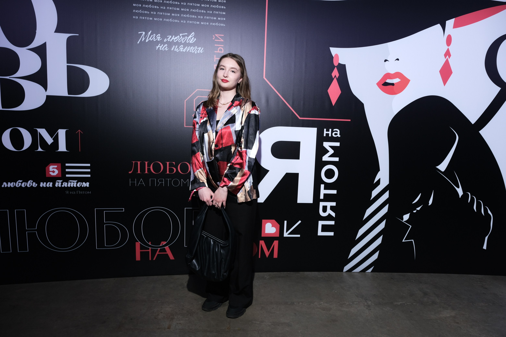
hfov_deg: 73.7
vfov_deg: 53.1
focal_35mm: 24
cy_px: 168
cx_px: 253
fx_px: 337
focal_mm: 16
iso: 400
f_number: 4
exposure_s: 1/125
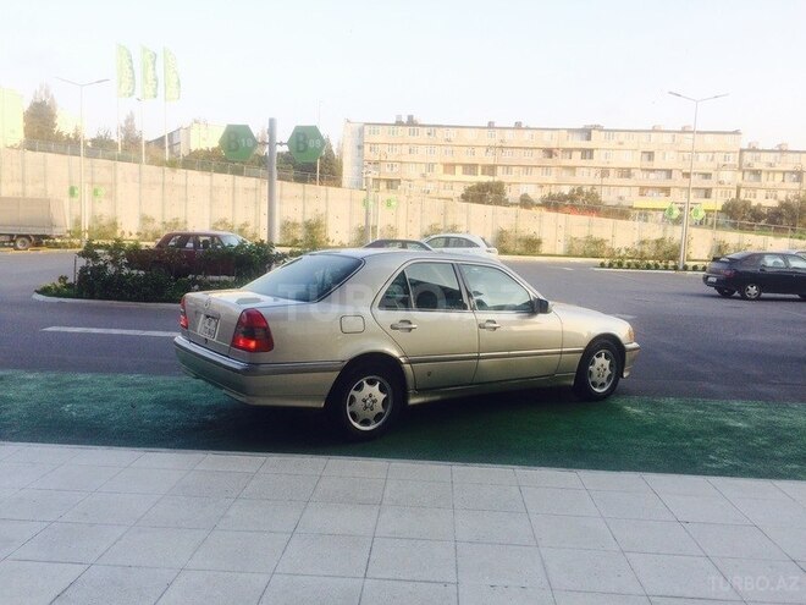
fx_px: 675
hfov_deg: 61.7
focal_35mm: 29
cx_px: 403
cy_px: 302
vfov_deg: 48.2
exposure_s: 1/287
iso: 32
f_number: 2.2
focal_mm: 4.15
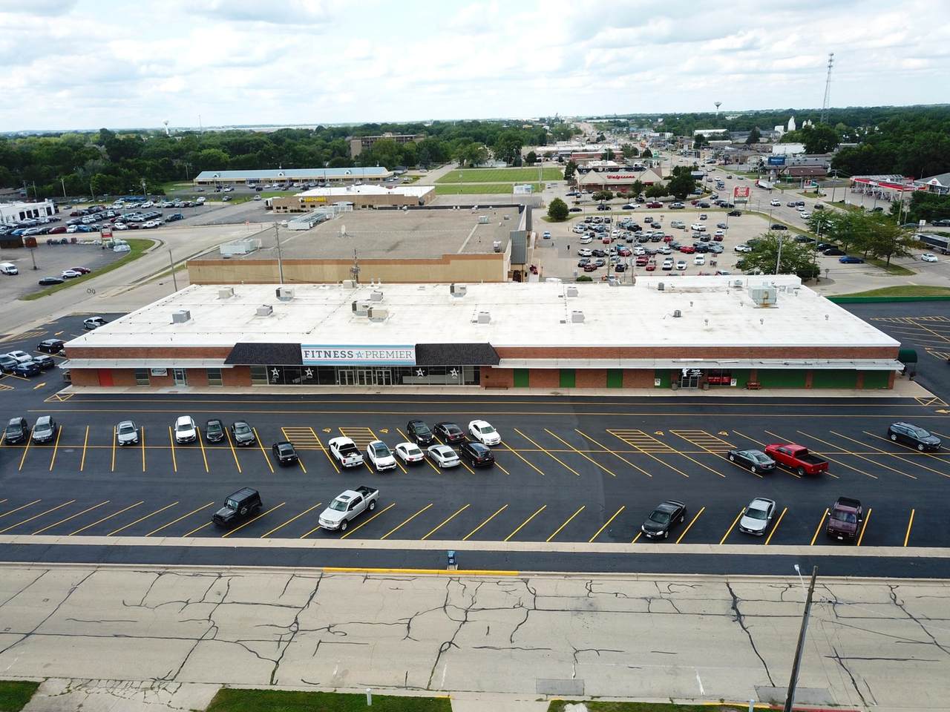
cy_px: 356
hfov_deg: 67.3
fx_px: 714
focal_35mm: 26
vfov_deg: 53.1
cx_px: 475
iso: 100
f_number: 2.2
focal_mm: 4.73
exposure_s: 1/661
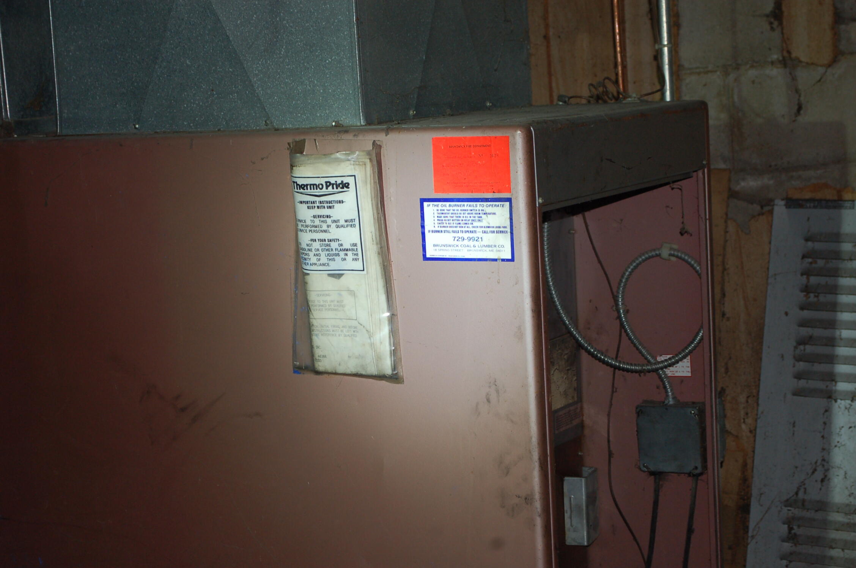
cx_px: 428
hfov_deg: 27.0
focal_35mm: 75
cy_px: 284
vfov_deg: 18.1
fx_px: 1780
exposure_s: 1/60
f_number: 5.6
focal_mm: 50
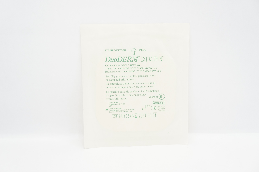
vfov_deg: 29.8
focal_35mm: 45
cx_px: 130
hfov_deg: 43.6
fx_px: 323
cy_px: 86
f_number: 5
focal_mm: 30
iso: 800
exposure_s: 1/80
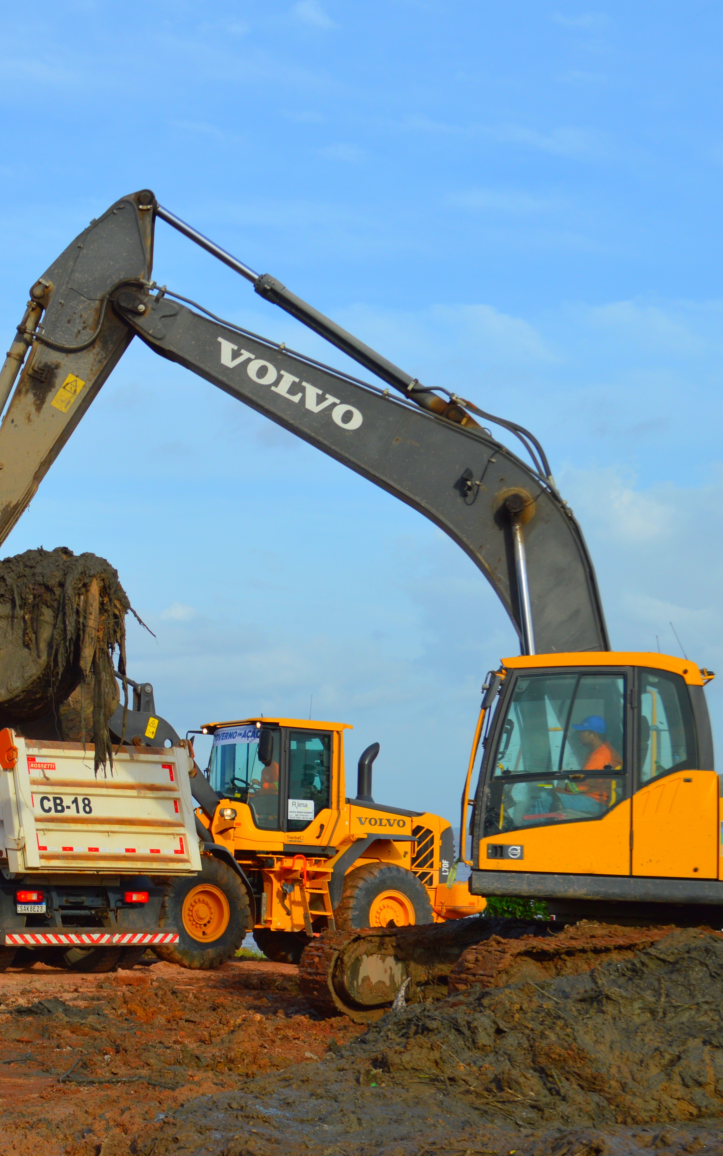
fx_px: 2105
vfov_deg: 30.7
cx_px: 9
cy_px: 578
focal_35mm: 67
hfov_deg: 19.0
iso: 100
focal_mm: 29
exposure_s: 1/320
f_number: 6.3
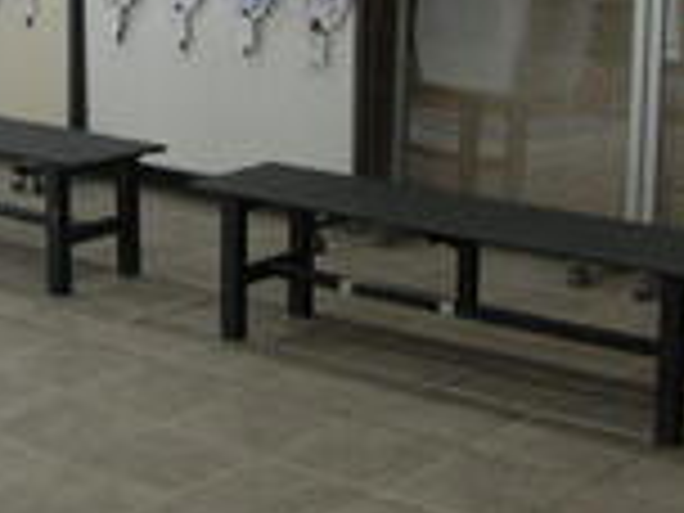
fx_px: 1818
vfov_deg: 15.5
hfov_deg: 21.1
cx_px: 135
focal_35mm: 92
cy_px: -86
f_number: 2.8
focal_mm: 5.8
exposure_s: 1/14.2
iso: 50
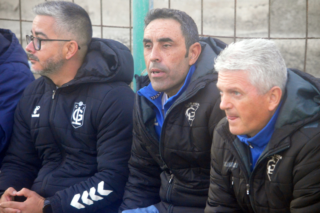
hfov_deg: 11.4
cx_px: 160
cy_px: 106
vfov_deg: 7.6
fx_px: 1599
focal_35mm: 180
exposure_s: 1/125
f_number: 7.1
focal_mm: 120
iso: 3200
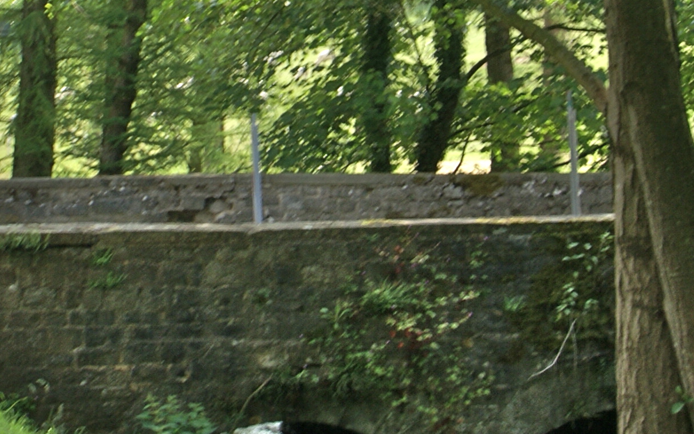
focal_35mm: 88
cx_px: 169
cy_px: 66
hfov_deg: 23.3
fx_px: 1665
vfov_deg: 14.7
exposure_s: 1/50
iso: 100
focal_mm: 18
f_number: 9
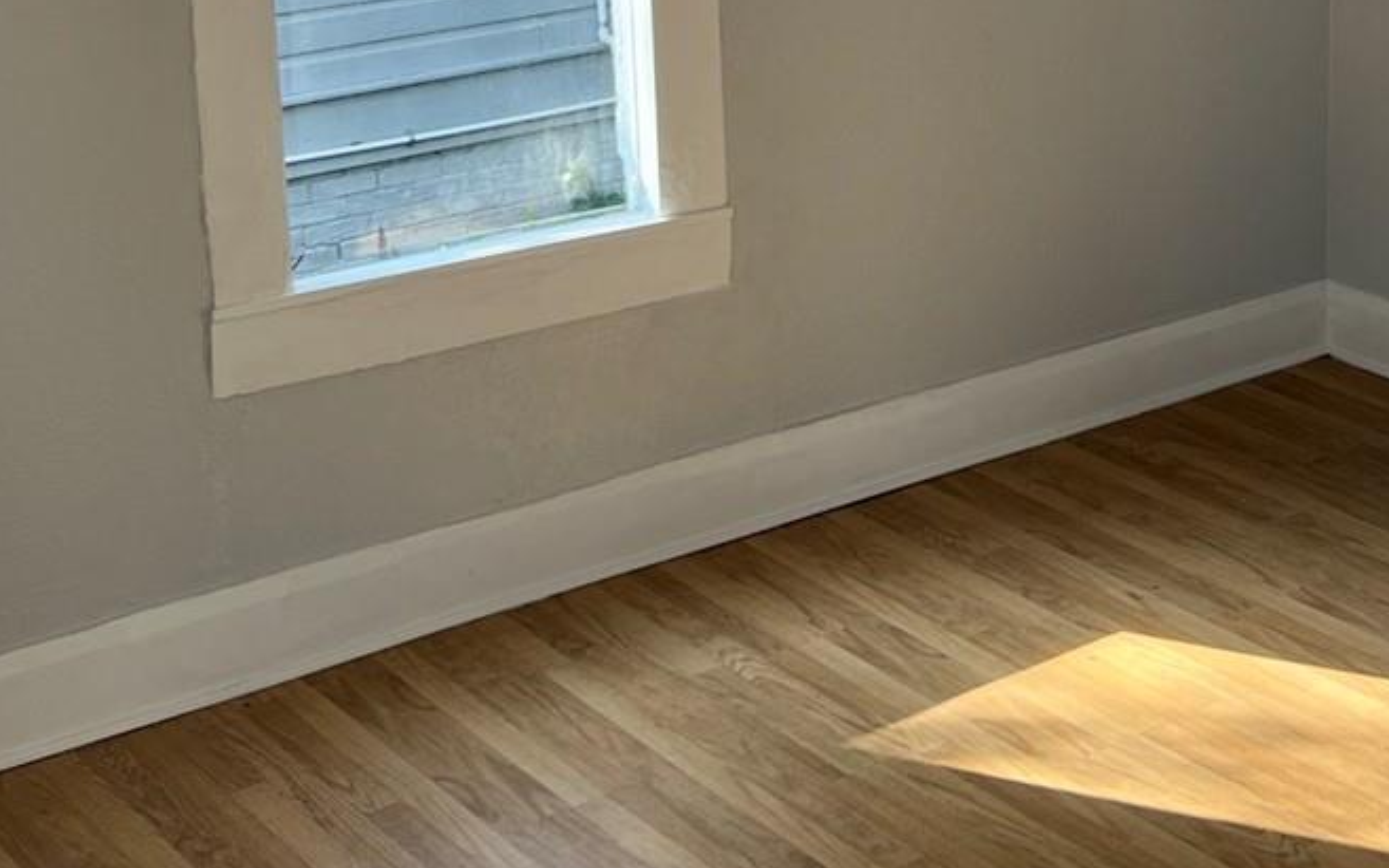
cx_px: 1093
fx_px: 2536
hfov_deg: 30.0
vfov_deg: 19.0
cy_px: 40
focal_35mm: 67
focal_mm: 5.7
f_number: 1.5
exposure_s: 1/212
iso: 40
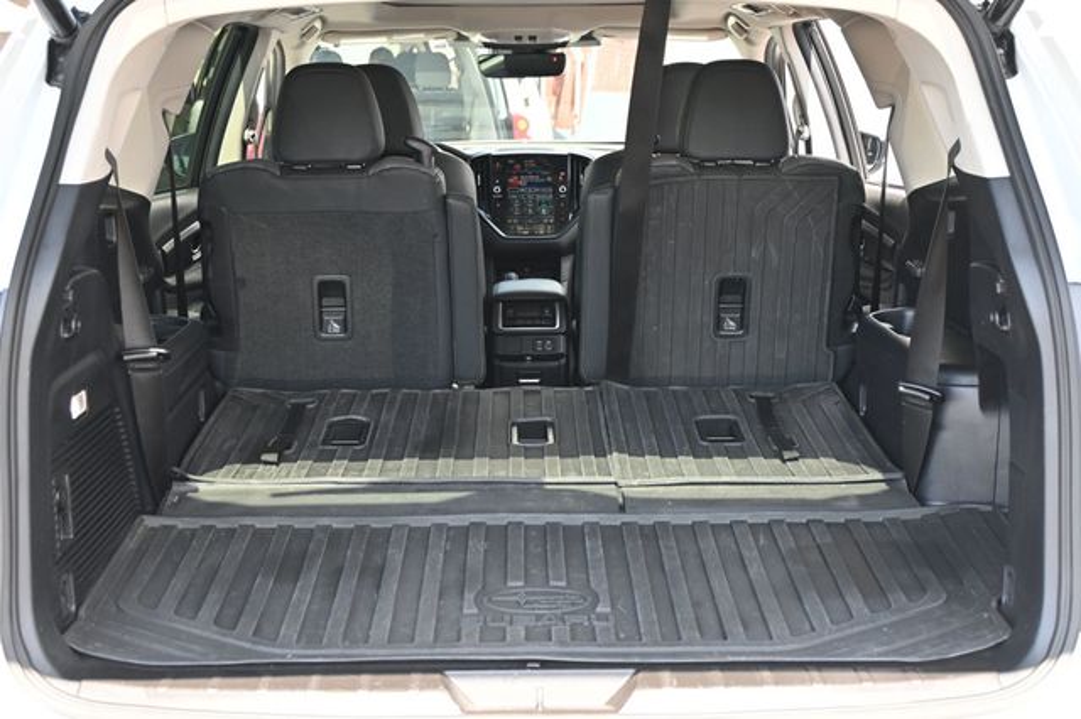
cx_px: 540
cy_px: 360
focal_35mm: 50
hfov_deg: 40.0
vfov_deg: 27.2
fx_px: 1486
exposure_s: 1/125
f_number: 5
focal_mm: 33
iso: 640
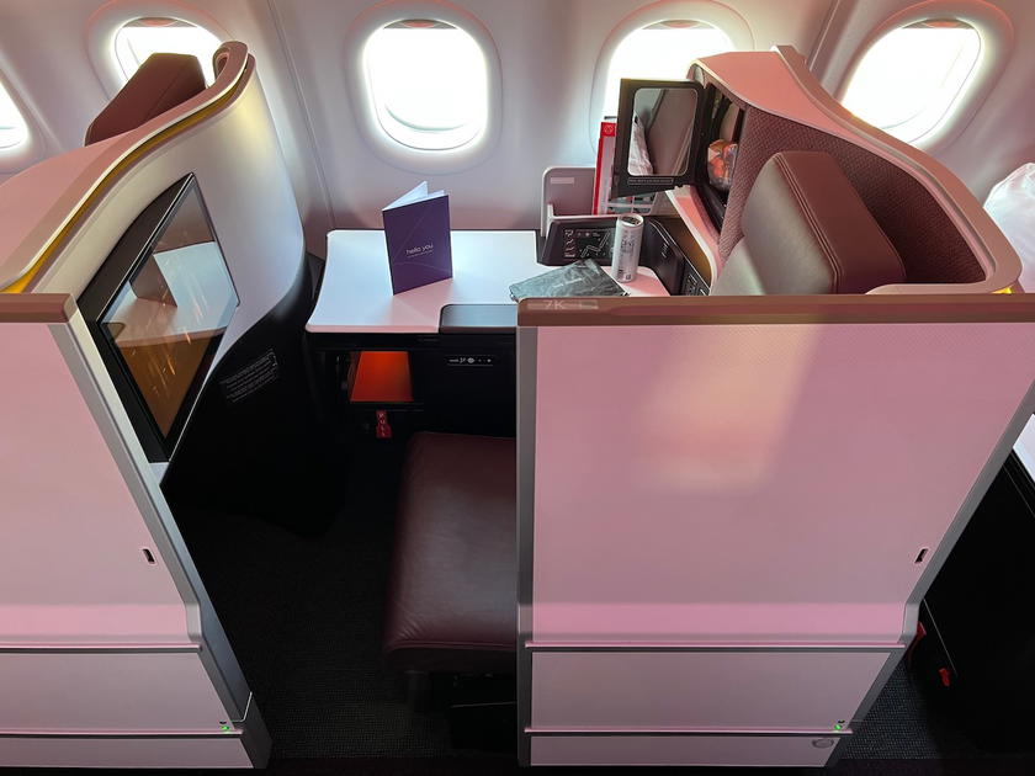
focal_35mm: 26
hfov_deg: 67.3
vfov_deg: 53.1
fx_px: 777
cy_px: 388
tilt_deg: -42.5
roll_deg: -2.4
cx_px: 518
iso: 160
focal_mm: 5.7
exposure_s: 1/48
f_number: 1.5
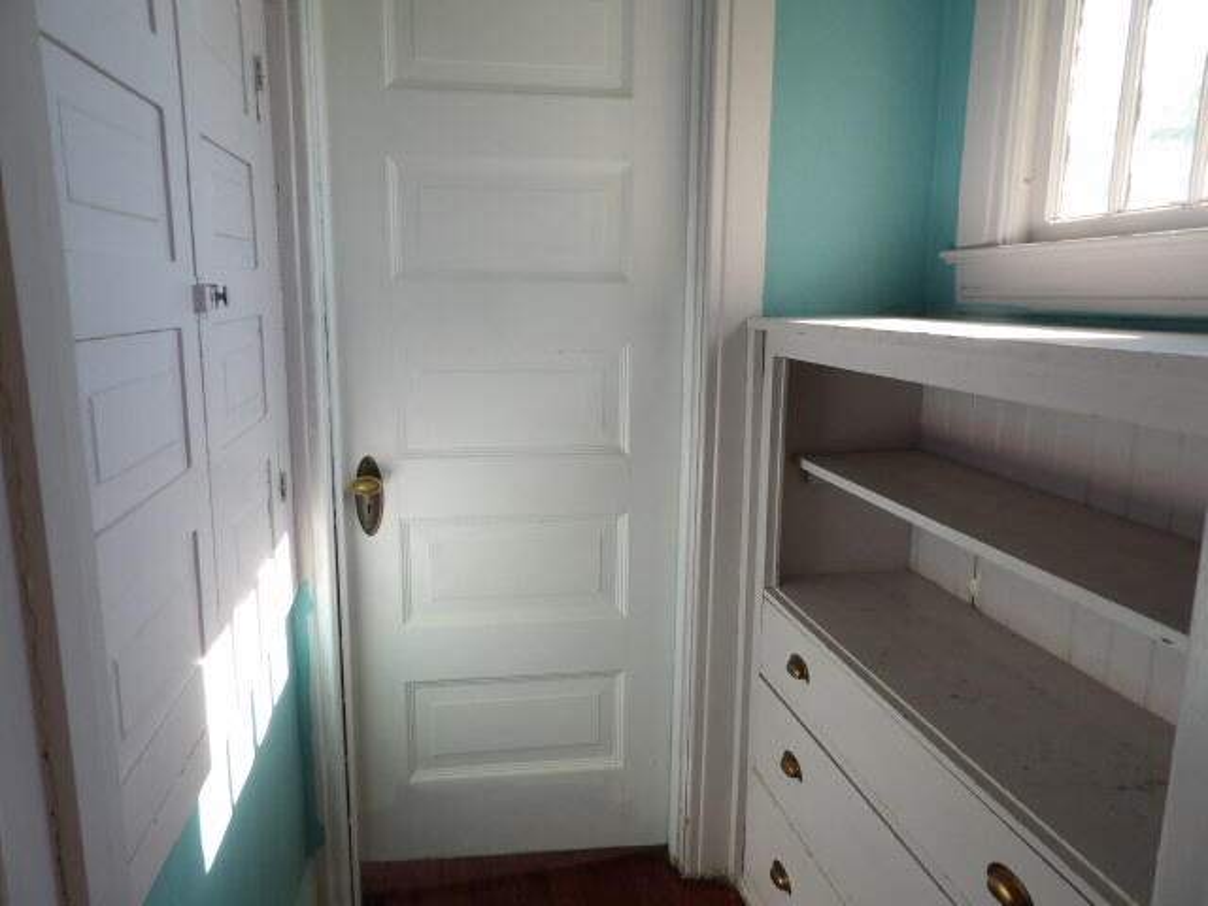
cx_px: 604
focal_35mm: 24
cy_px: 453
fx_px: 838
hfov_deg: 71.6
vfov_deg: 56.8
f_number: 3.2
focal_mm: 4.3
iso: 100
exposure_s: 1/115
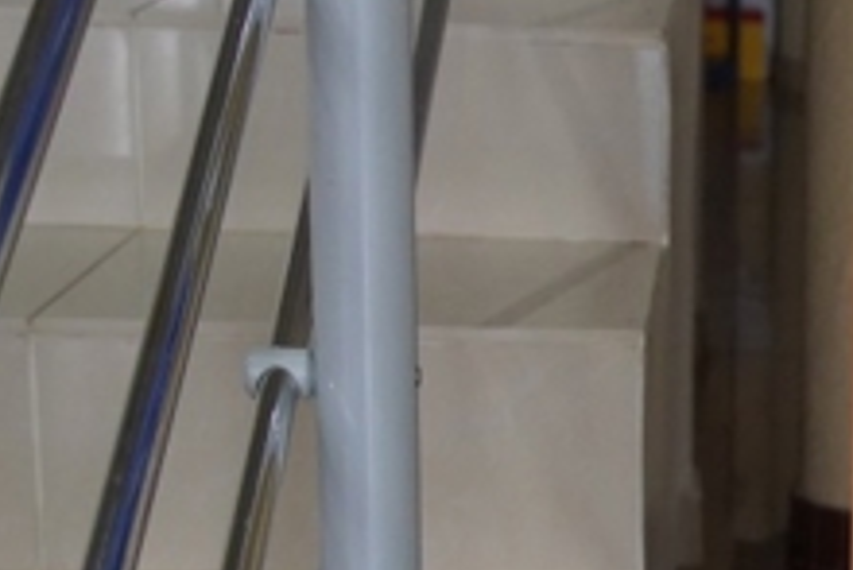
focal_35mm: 128
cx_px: 1309
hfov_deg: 14.8
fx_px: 3028
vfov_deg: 10.7
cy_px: 485
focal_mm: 25
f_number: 4
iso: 2000
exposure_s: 1/160
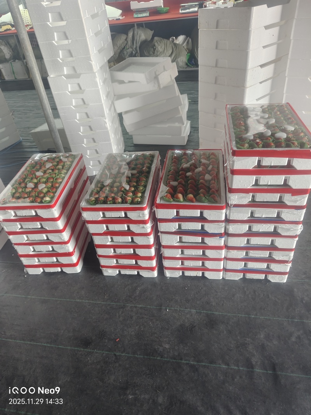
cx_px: 156
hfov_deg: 58.9
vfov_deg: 73.9
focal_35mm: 23
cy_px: 208
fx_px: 276
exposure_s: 1/50
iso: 467
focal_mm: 5.56
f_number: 1.88
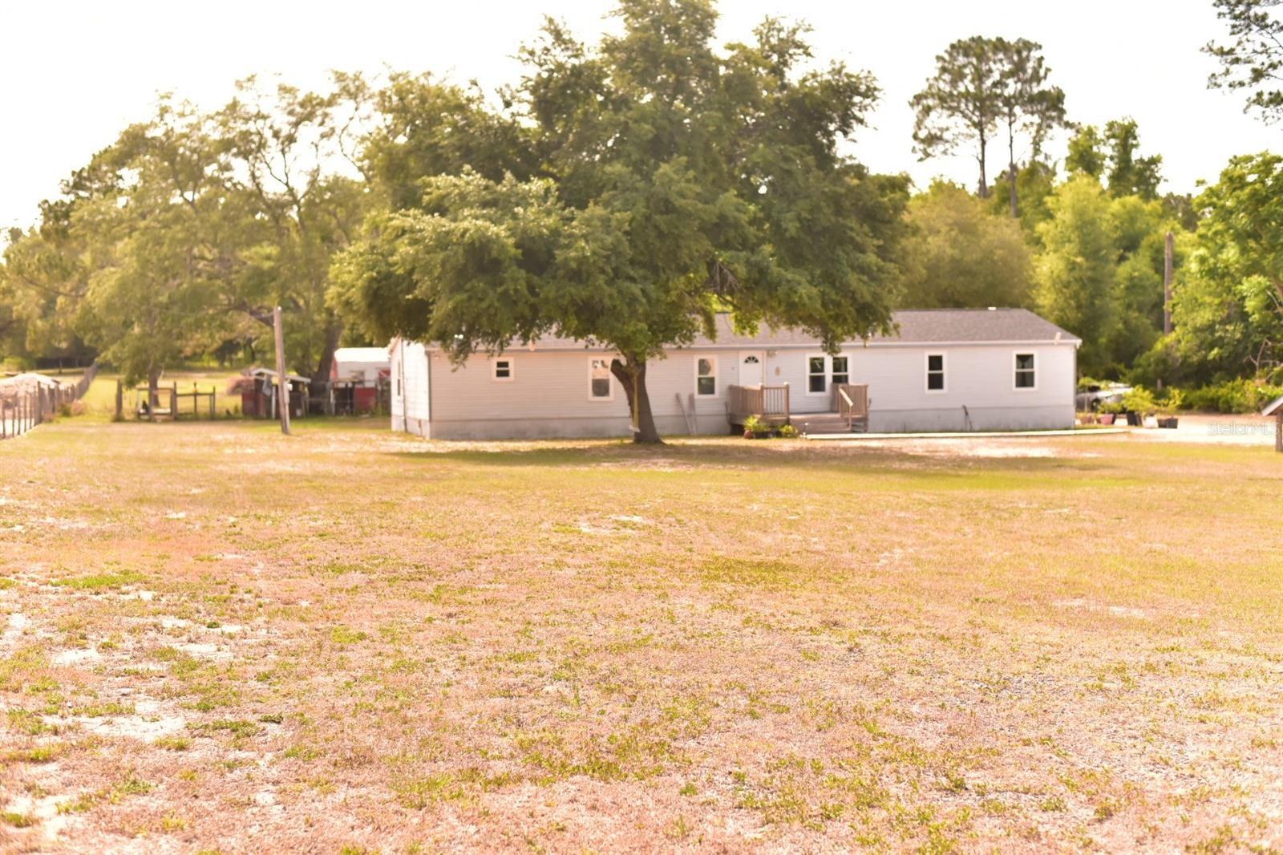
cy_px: 428
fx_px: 1781
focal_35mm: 50
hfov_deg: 39.6
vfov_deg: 27.0
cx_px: 642
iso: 500
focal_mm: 50
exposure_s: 1/2500
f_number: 3.2
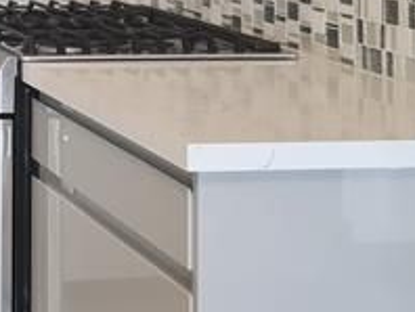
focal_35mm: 105
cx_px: -195
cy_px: -195
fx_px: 1260
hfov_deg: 17.0
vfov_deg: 13.1
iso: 200
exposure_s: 1/60
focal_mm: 5.4
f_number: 1.8
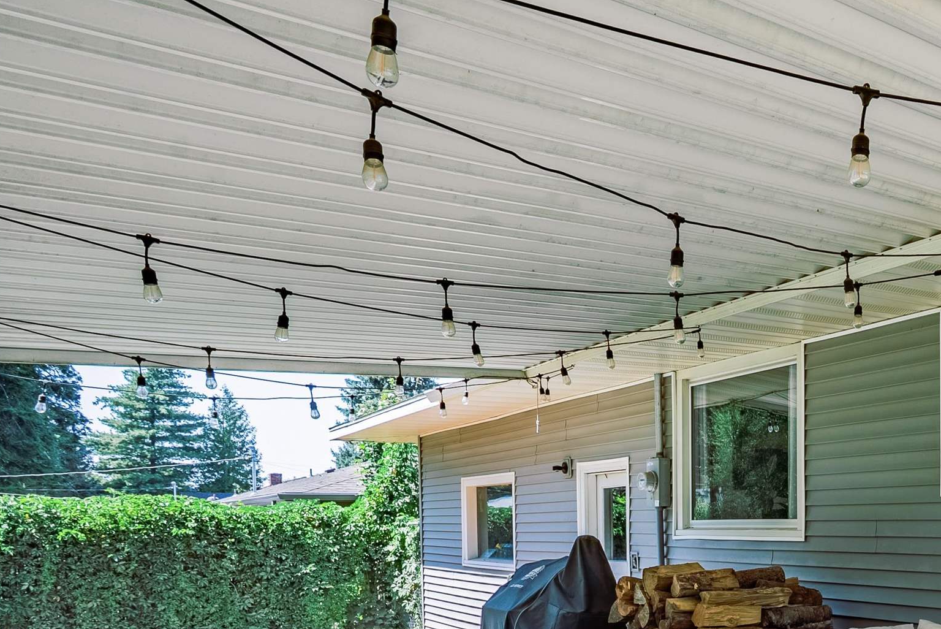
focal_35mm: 32
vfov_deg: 38.5
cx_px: 893
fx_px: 837
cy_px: 558
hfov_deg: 50.1
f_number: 8
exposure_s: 1/2500
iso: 400
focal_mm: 16
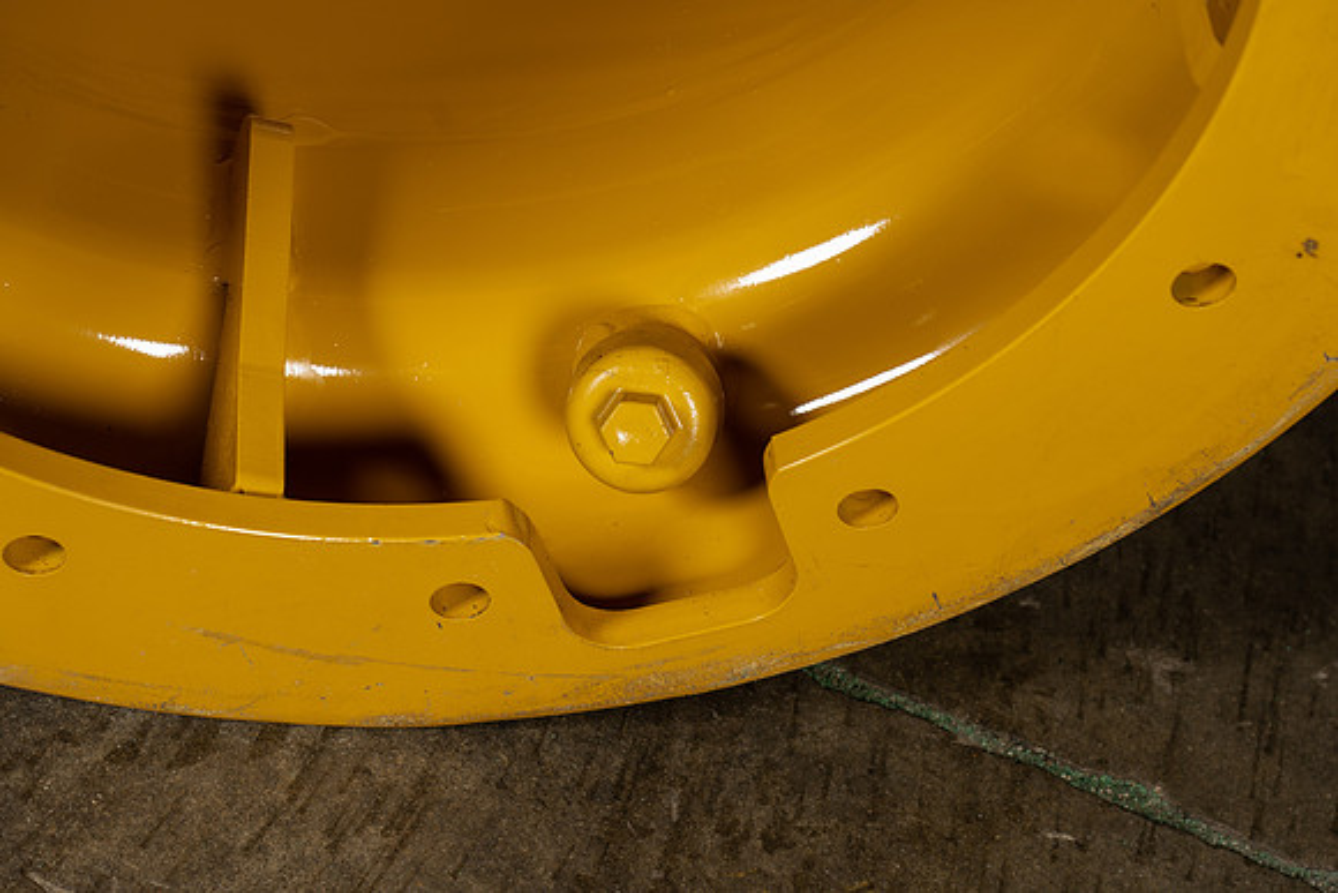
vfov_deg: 15.4
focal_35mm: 89
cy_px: 446
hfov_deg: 22.9
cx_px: 669
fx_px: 3308
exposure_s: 1/125
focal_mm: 89
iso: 800
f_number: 5.6
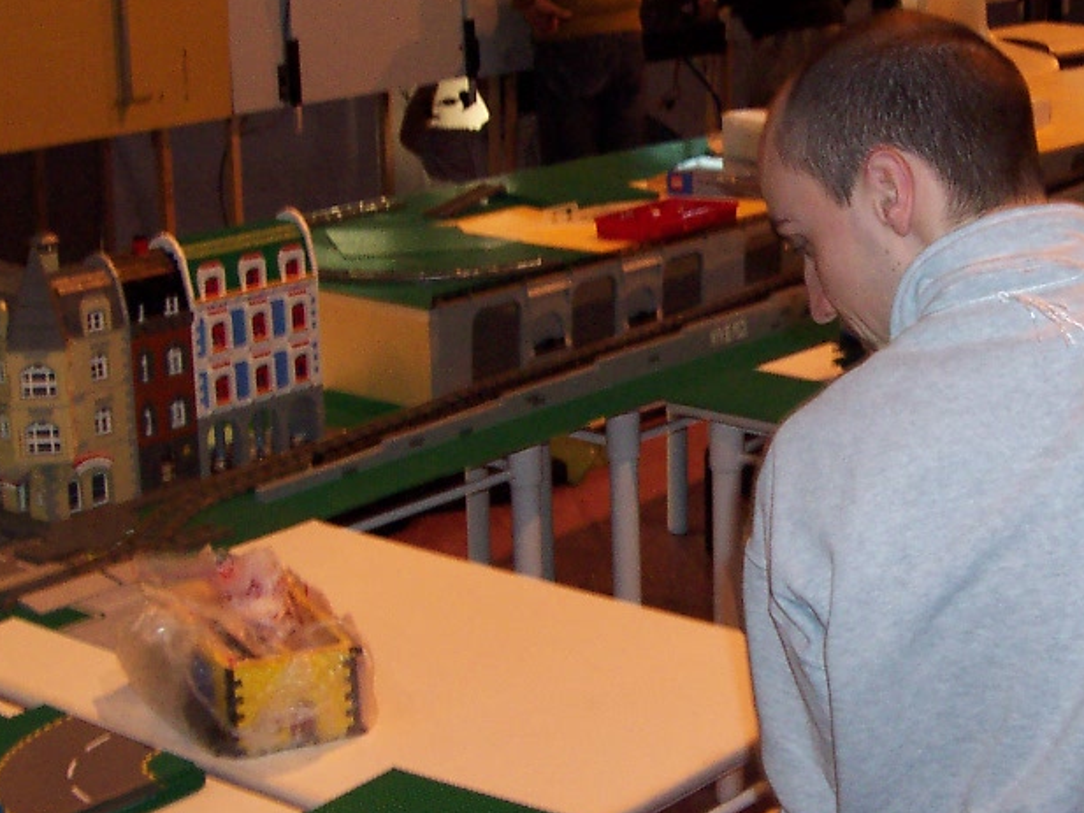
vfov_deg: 20.4
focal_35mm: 72
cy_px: 385
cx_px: 889
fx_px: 2255
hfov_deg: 26.5
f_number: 2.8
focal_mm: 5.6
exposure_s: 1/60
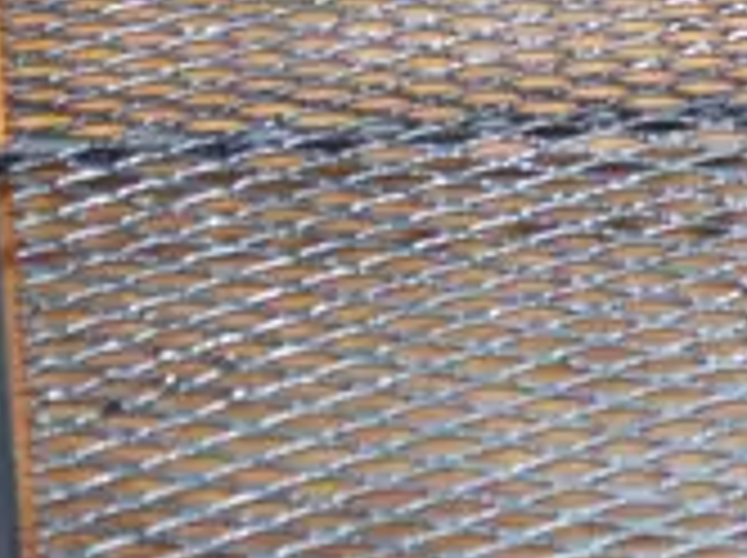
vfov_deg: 5.8
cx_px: 1310
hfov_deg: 7.8
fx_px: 5322
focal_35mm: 247
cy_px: -626
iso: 1000
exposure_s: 1/60
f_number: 4.4
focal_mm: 20
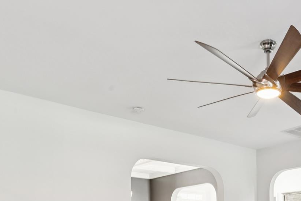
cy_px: 234
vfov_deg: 28.8
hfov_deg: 45.4
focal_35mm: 41
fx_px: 343
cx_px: 234
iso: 100
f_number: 13
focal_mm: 16.4
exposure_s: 1.6
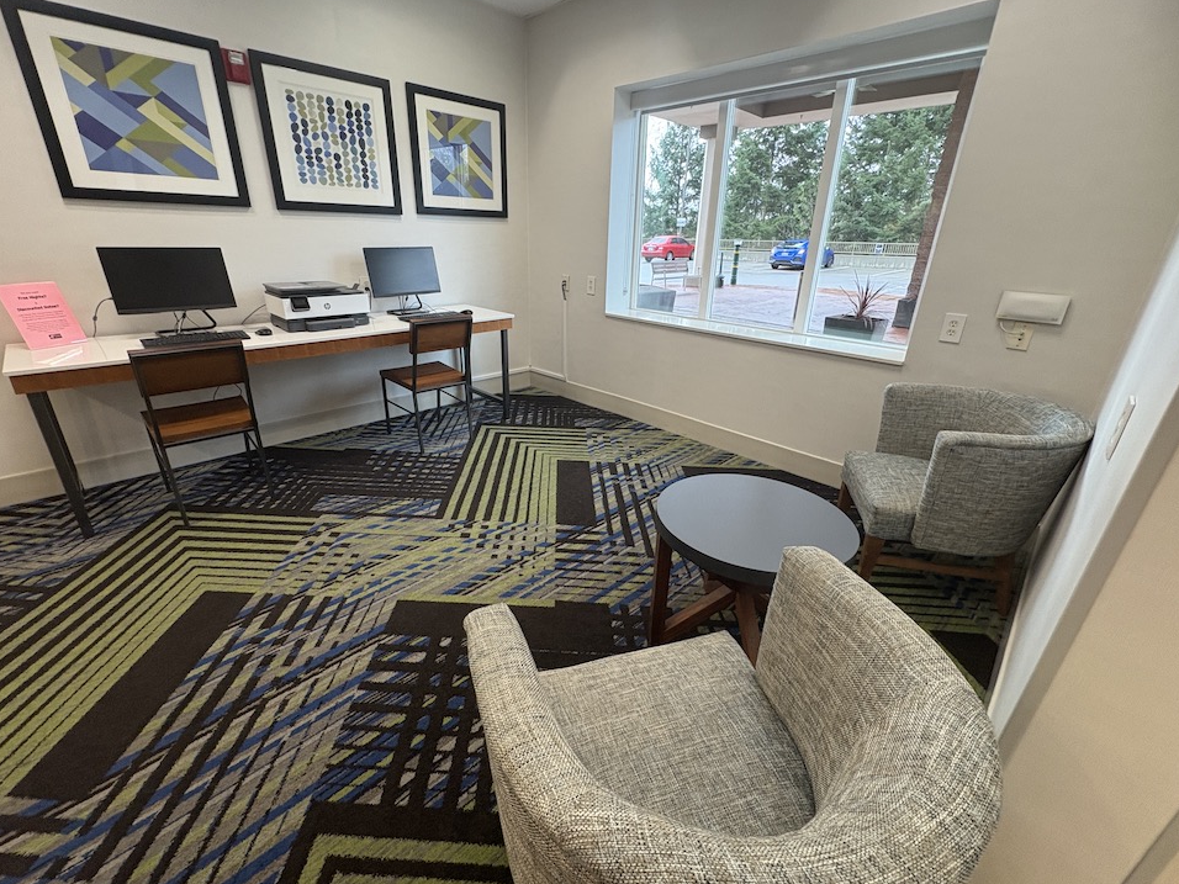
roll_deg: -1.0
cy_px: 440
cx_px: 581
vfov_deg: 81.7
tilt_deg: -22.3
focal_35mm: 15
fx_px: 511
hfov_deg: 98.2
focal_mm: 2.22
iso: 250
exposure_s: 1/60
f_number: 2.2
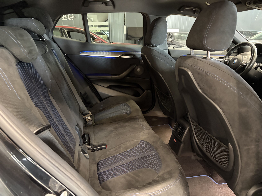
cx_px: 131
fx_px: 197
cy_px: 98
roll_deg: +0.7
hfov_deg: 67.3
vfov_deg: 53.1
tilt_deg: -16.7
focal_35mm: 26
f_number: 1.6
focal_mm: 5.96
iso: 640
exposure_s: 1/29
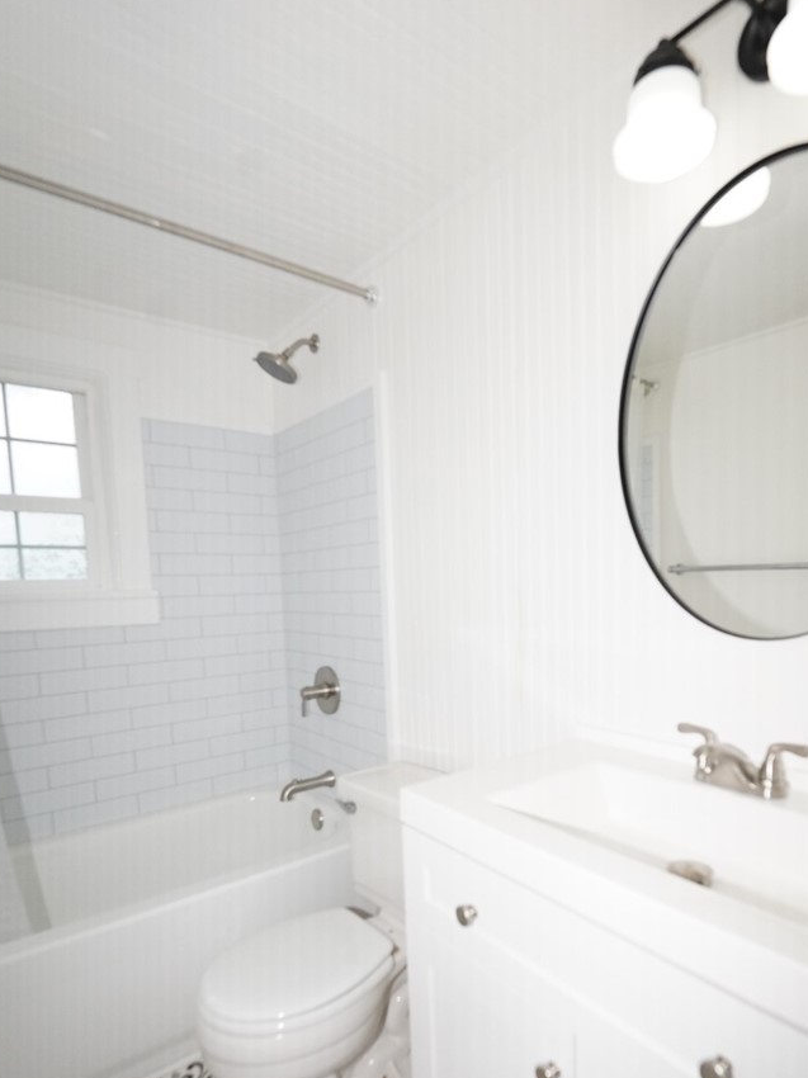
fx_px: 592
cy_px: 651
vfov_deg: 83.6
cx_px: 467
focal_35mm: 19
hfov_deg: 68.2
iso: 3200
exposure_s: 1/3200
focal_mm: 14
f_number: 4
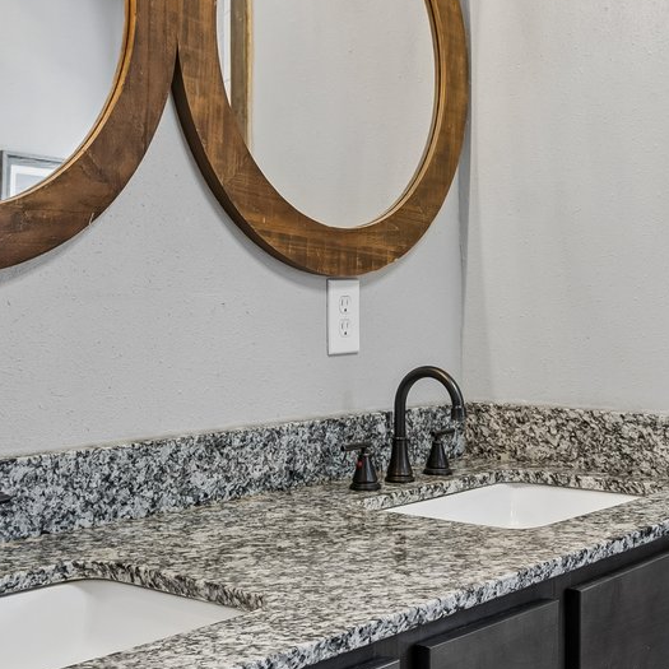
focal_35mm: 53
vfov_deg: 32.1
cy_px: 280
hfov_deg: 32.2
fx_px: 1159
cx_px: 306
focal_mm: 16
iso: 200
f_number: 8
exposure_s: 1/4
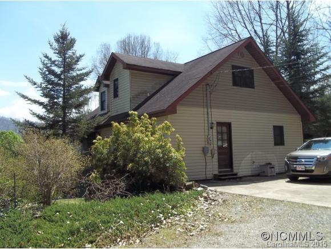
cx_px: 166
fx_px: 306
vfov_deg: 44.2
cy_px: 124
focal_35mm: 32
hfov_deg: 56.8
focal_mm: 5.7
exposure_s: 1/80
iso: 64
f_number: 8.8
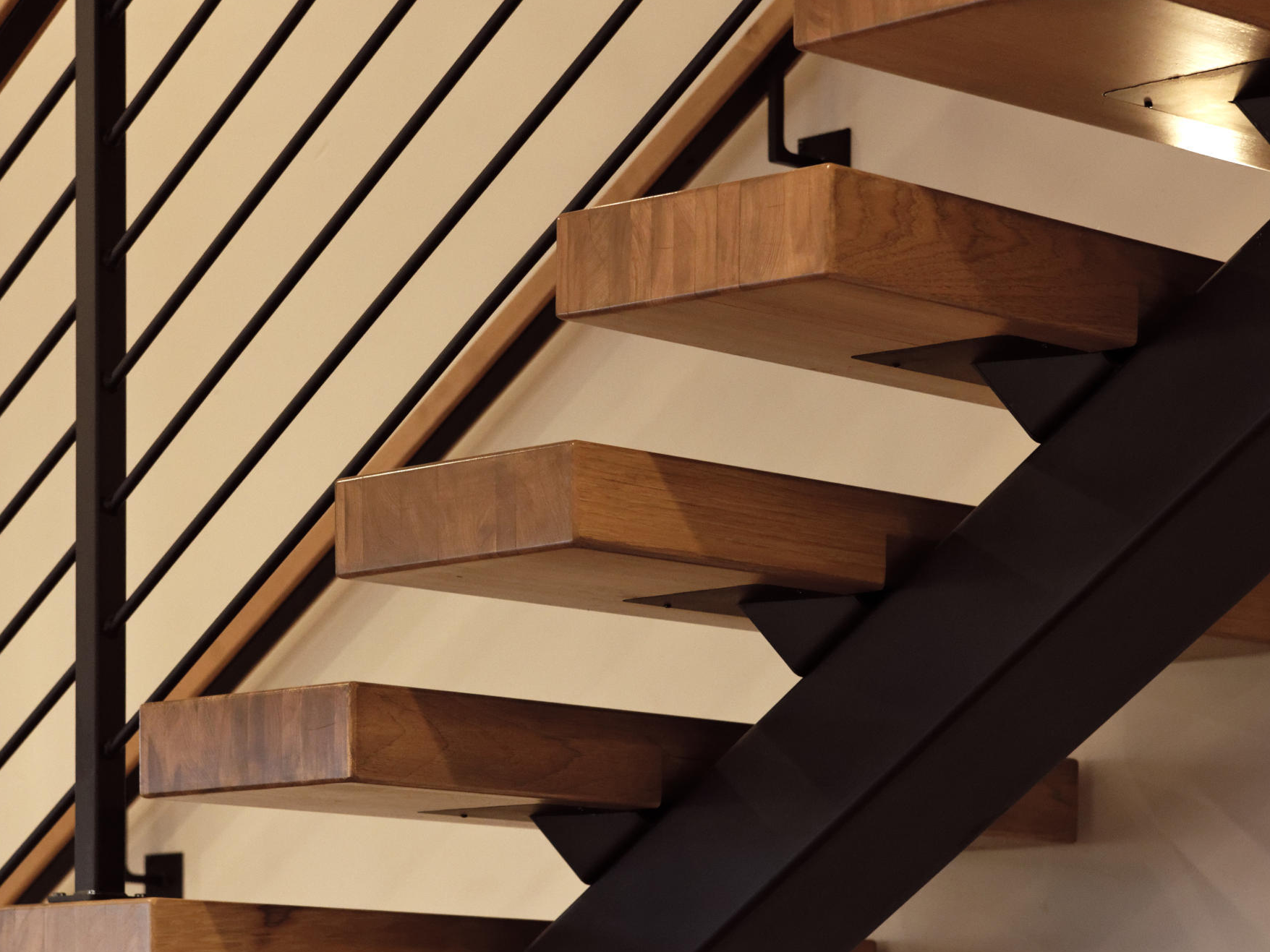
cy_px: 528
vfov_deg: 12.9
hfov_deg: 17.1
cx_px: 490
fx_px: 4219
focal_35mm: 115
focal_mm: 70
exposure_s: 1/80
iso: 1600
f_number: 5.6
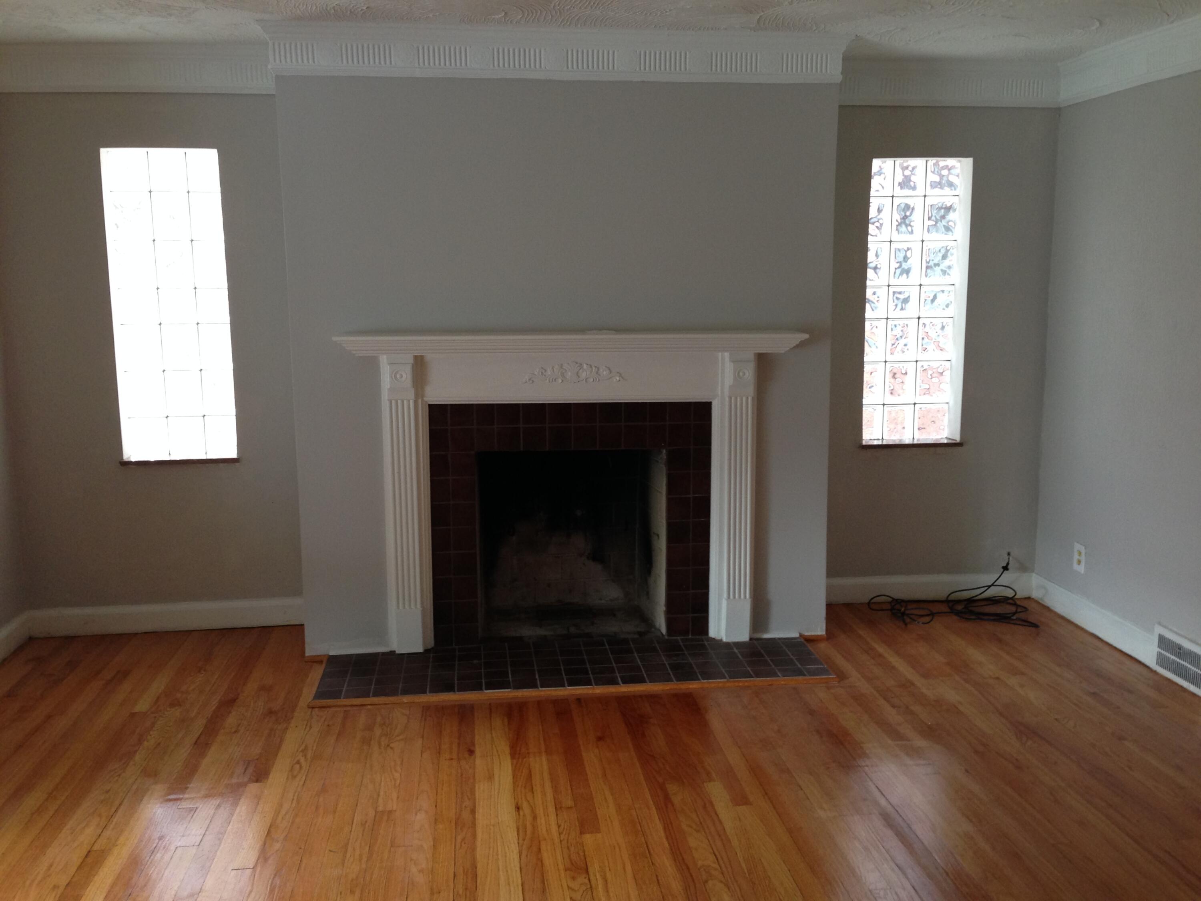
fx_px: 1145
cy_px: 450
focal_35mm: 33
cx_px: 600
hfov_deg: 55.4
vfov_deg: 42.9
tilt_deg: -7.0
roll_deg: +0.4
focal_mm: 4.12
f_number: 2.4
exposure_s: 1/20
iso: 80
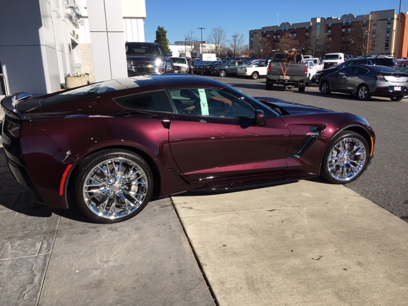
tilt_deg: -14.5
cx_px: 204
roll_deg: +1.2
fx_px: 342
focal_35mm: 29
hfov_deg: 61.7
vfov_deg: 48.2
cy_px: 153
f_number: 2.2
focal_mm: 4.15
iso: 25
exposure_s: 1/1603
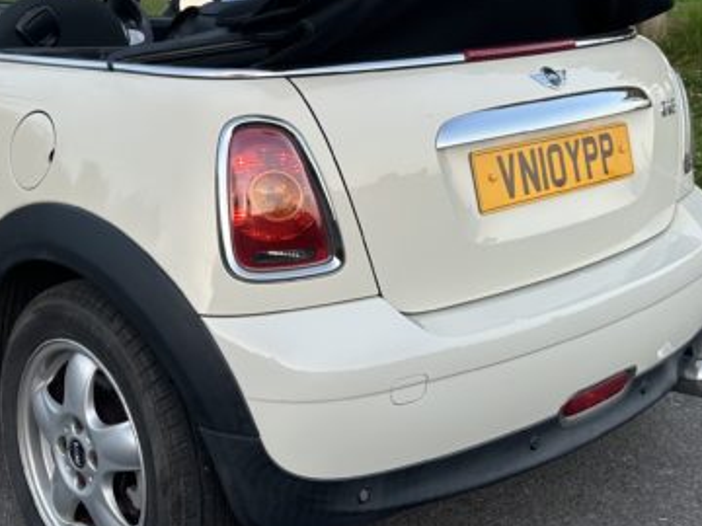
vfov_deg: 27.2
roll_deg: +1.4
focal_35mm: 53
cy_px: 132
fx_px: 1075
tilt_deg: -10.5
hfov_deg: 35.6
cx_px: 199
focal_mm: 6.86
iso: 64
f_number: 1.78
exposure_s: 1/153
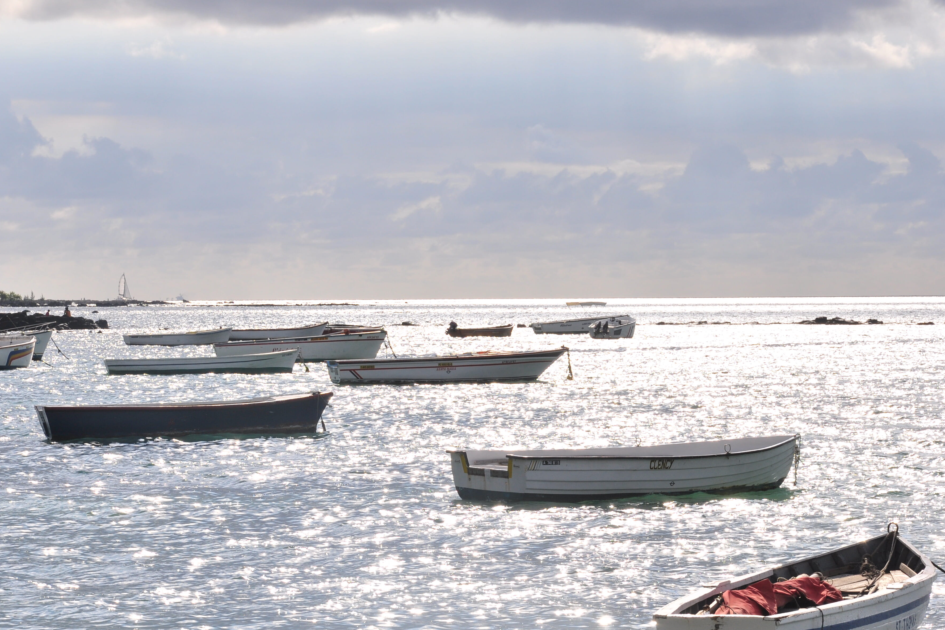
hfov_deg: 13.4
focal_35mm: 154
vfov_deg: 8.9
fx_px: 4032
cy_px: 363
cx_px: 503
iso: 200
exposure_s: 1/800
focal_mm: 85
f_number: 13
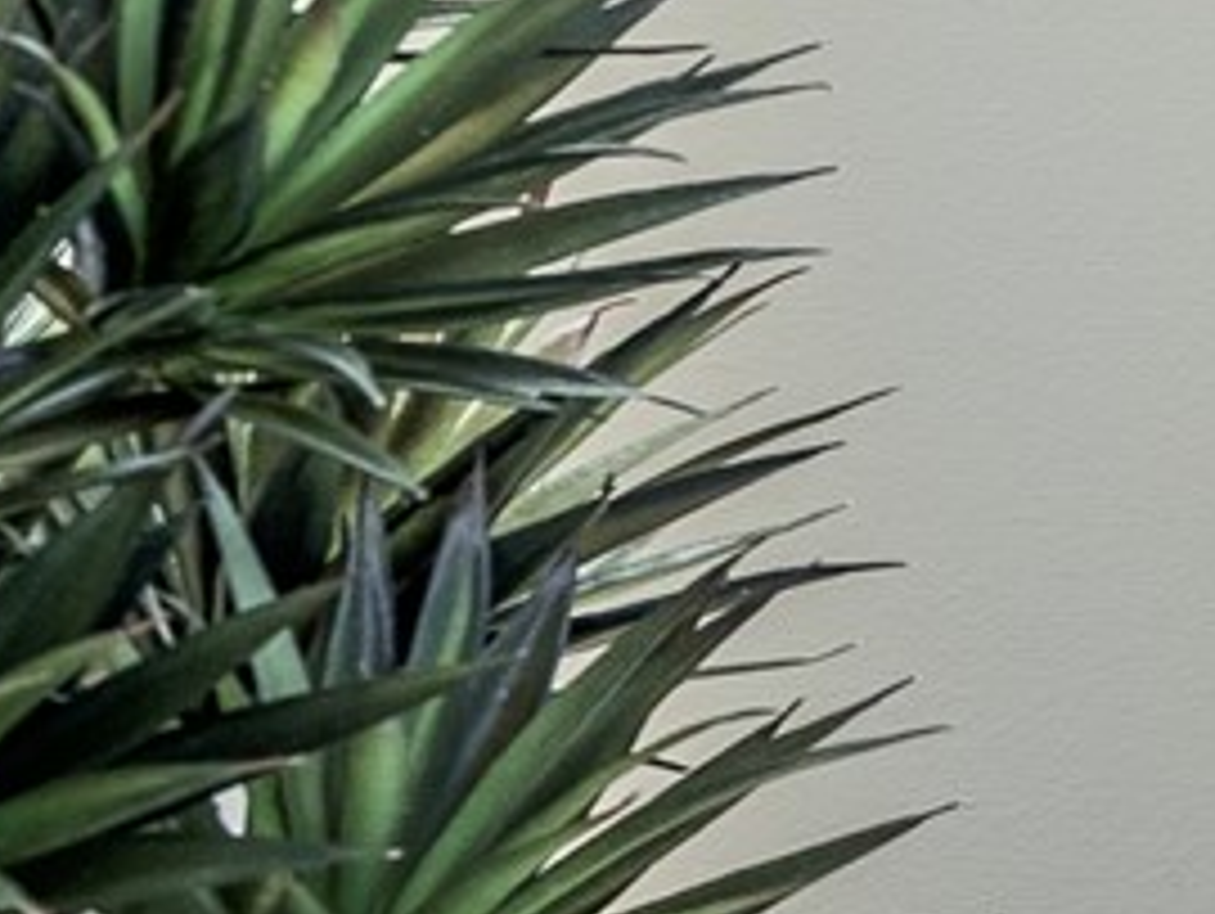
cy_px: 144
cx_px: 4608
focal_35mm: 116
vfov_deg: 12.7
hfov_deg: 8.7
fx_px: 4075
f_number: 6.3
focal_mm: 15
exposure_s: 1/3
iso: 125
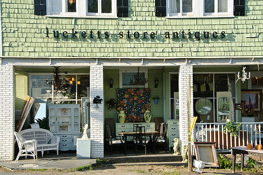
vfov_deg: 21.5
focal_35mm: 63
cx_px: 132
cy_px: 88
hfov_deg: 31.9
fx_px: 460
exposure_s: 1/125
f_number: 8
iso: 400
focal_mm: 42
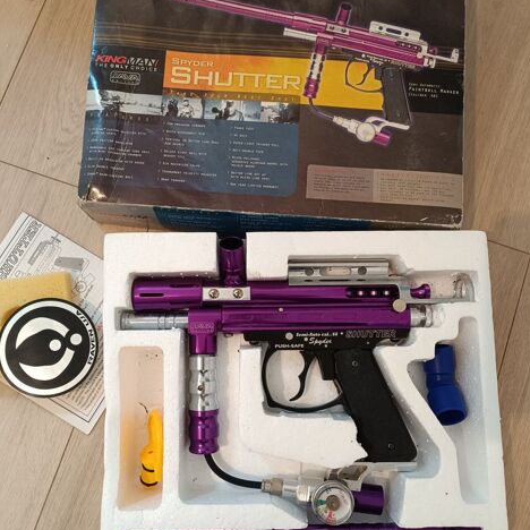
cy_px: 282
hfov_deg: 55.6
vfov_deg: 55.6
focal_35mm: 29
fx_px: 502
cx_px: 271
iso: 711
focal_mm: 5.59
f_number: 1.88
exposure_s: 1/33.3
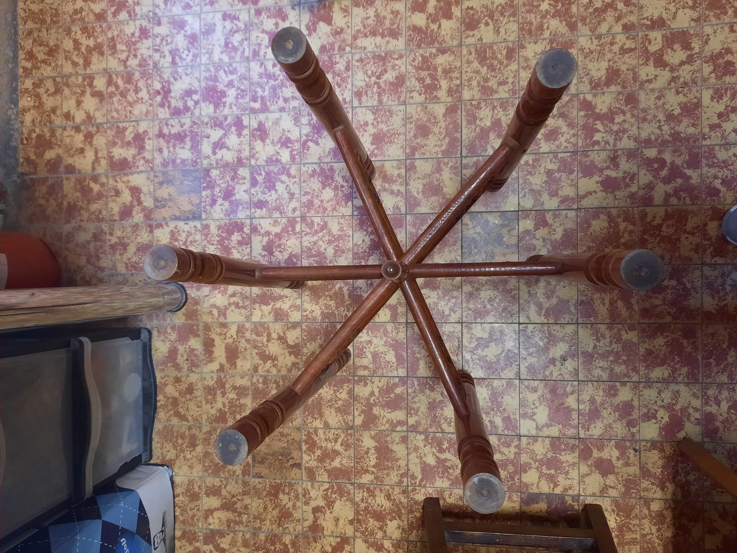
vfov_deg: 54.9
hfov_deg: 69.4
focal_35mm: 25
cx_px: 368
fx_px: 532
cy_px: 276
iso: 320
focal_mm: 4.6
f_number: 2
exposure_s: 1/25
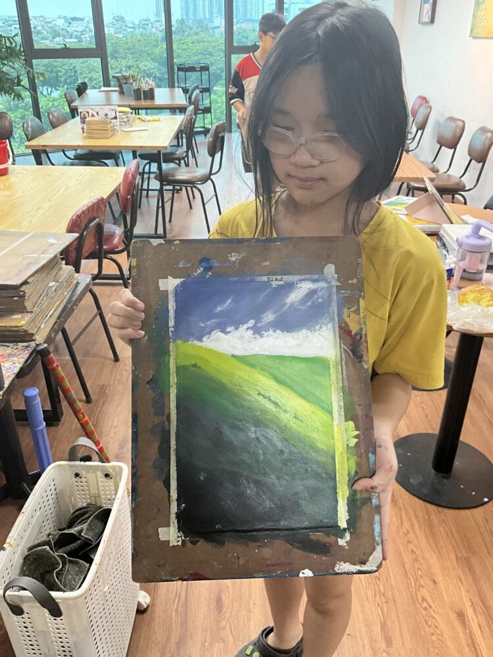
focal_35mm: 29
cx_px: 246
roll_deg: -0.2
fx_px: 551
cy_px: 328
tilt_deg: -28.8
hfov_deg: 48.2
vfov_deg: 61.7
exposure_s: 1/60
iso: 125
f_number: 1.8
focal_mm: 3
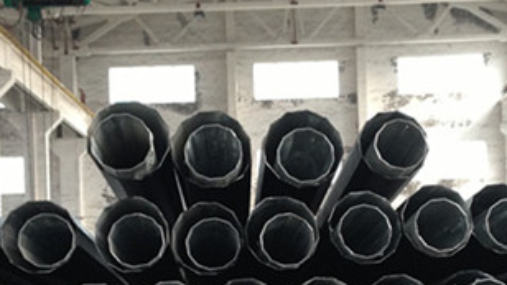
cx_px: 291
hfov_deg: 30.1
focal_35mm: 70
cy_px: 280
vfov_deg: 16.9
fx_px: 941
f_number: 2.4
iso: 160
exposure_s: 1/20
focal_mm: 4.13
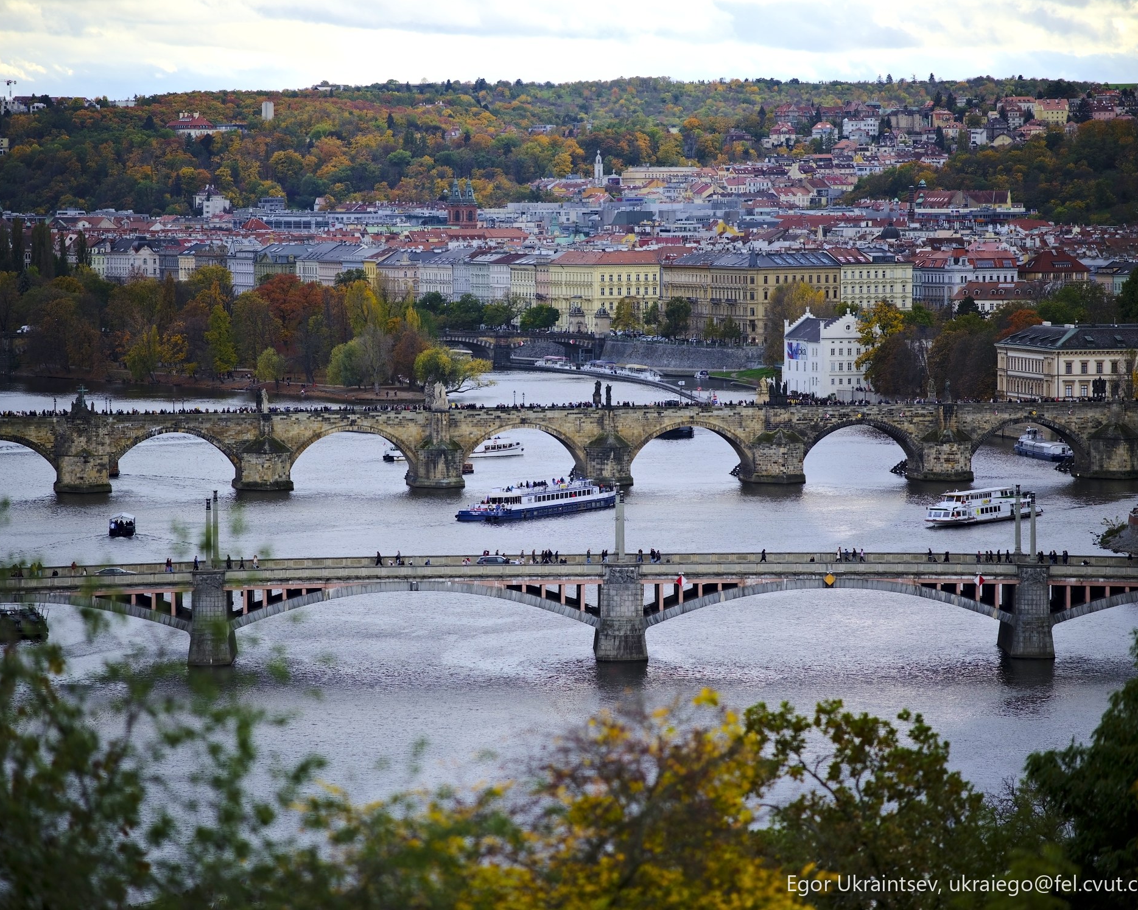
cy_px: 454
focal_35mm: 165
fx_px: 5557
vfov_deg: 9.4
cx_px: 553
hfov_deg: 11.7
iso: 100
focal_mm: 200
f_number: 2.8
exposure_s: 1/200
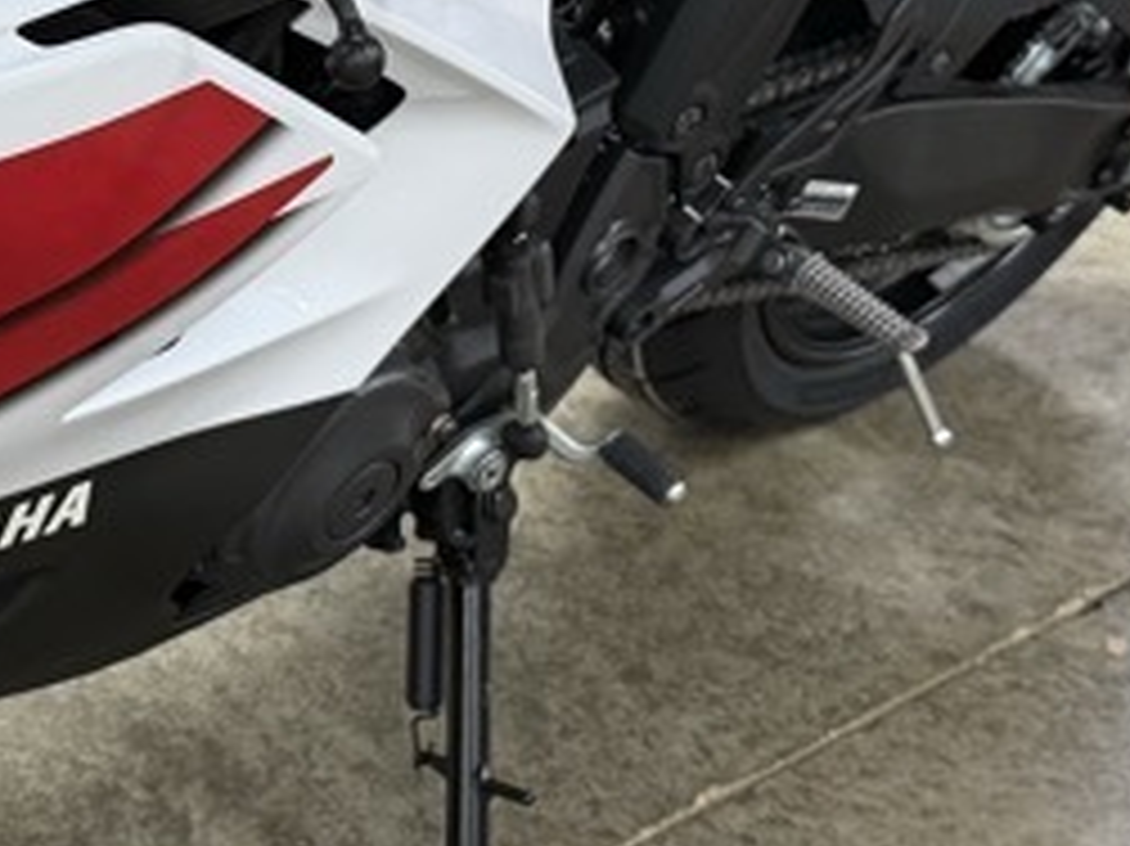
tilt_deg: -24.5
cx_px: -27
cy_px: 140
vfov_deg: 15.0
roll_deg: -0.1
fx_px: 3198
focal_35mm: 98
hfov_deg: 19.4
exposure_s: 1/60
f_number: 1.78
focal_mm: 6.76
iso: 250
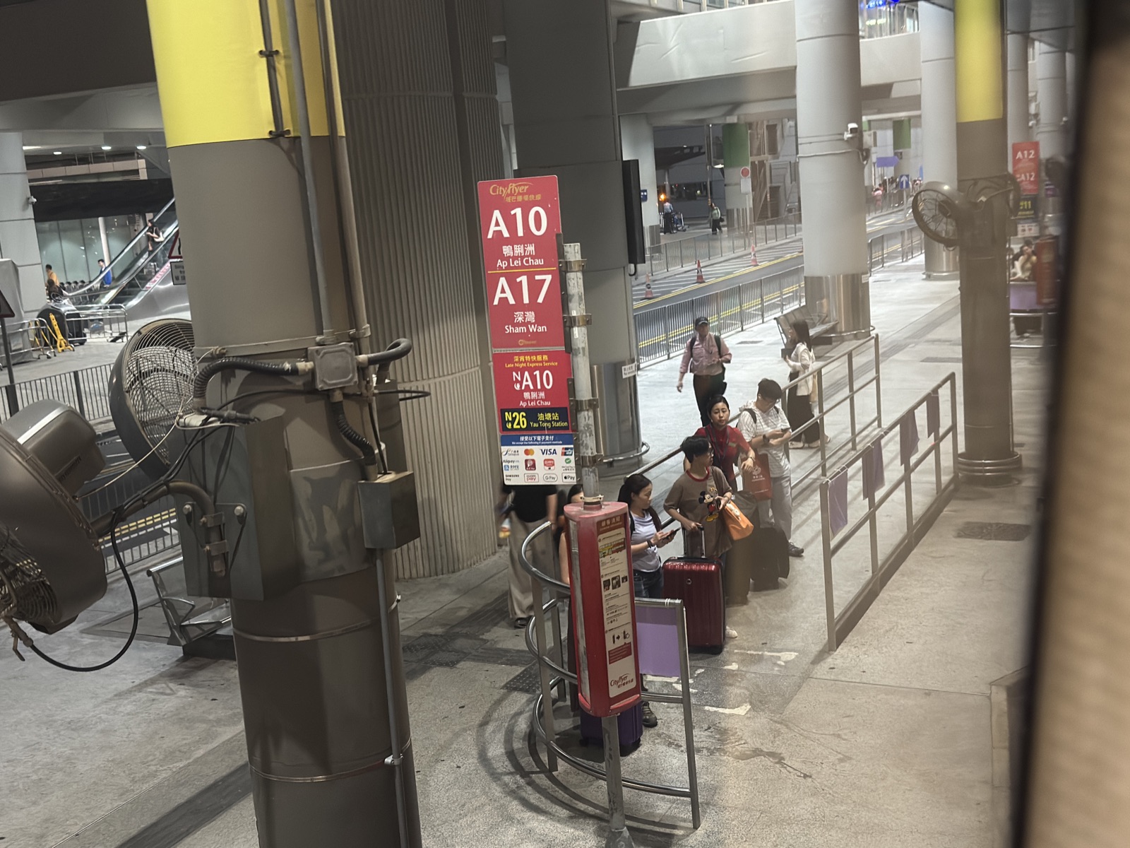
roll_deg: +4.6
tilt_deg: -11.9
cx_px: 565
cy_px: 424
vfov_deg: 33.6
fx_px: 1404
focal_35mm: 43
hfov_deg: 43.9
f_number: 1.78
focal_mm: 6.76
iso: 640
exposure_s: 1/25
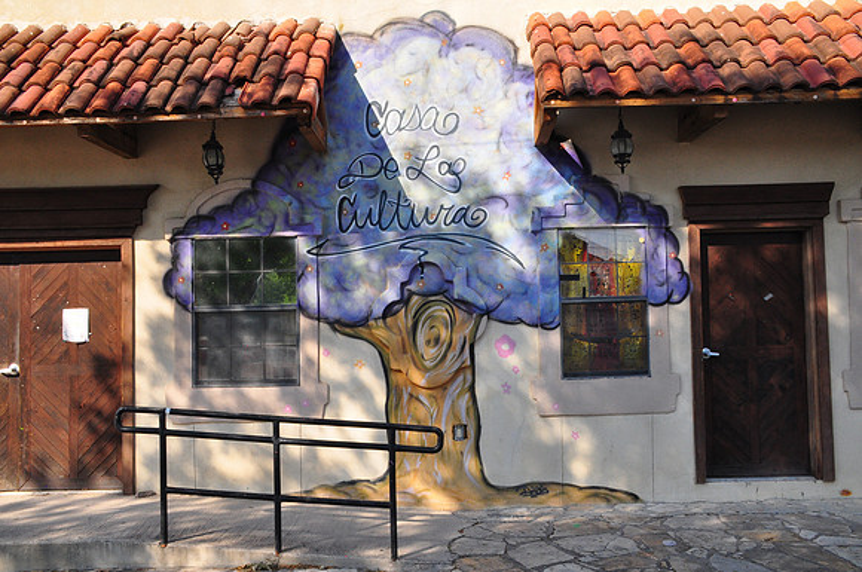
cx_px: 431
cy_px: 286
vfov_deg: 39.9
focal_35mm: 33
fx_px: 789
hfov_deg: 57.3
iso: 560
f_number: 22
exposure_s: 1/100
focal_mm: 22
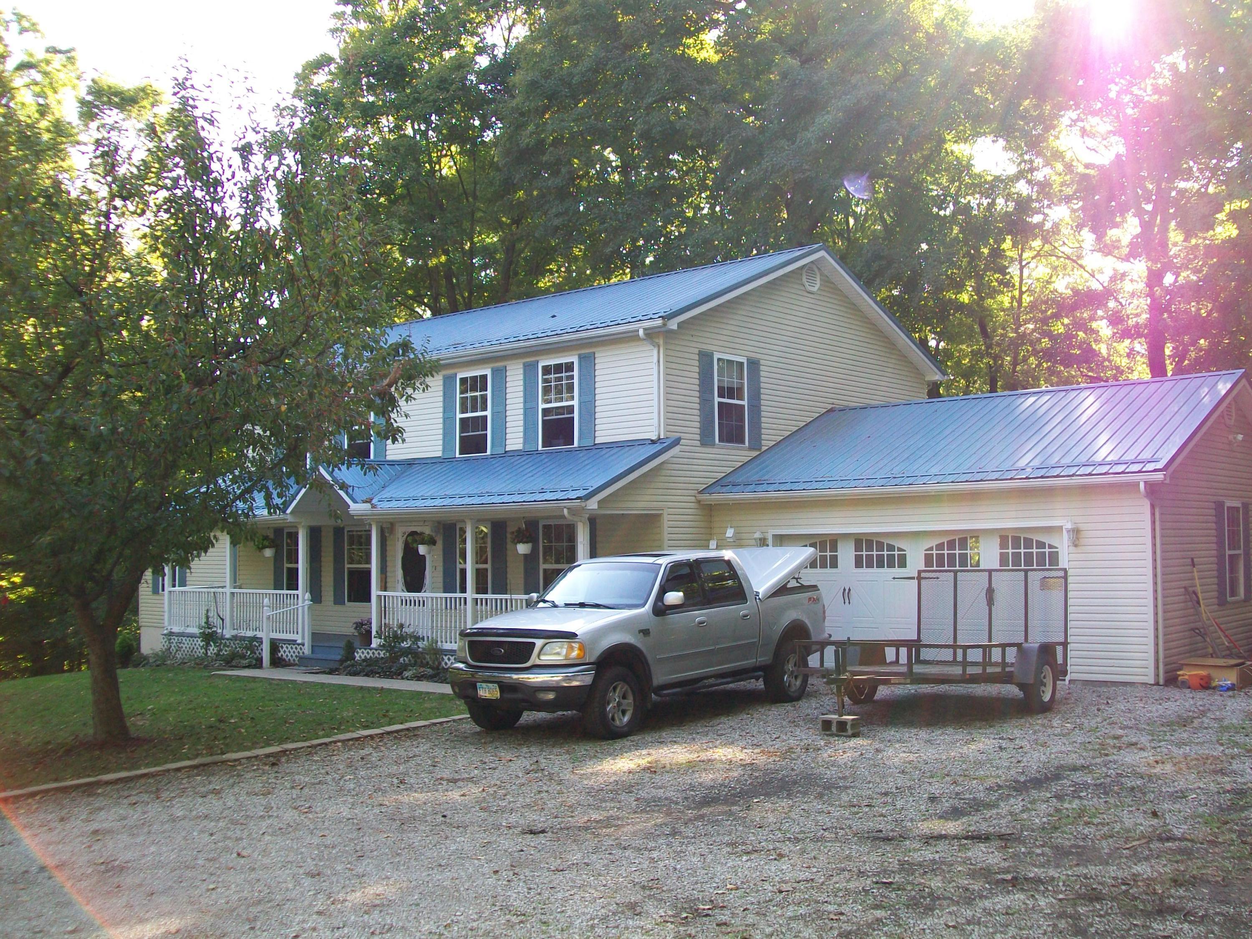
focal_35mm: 36
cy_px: 470
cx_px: 626
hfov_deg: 51.4
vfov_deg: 39.7
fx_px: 1302
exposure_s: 1/80
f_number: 2.7
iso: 64
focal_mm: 6
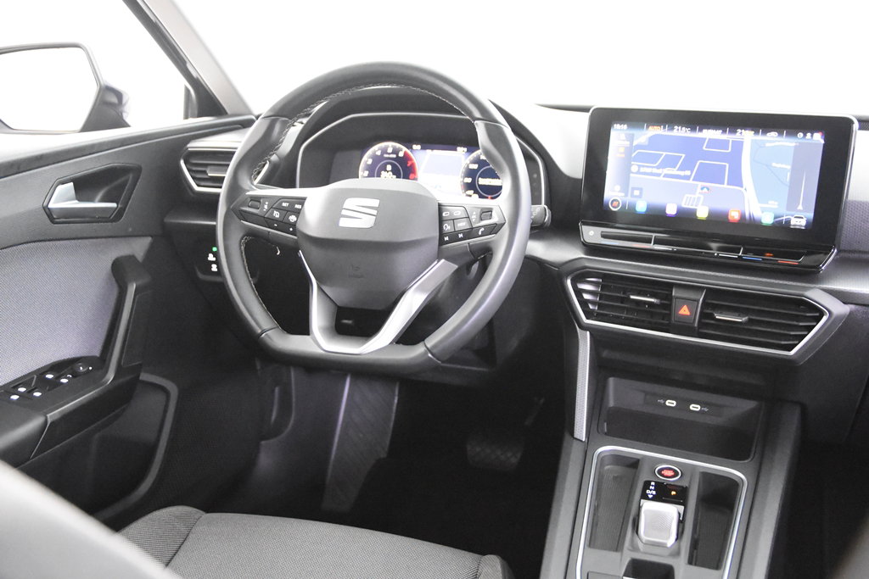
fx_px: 941
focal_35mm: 39
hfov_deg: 49.5
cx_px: 434
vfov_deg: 34.2
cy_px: 290
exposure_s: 1/40
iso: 11400
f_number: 3.2
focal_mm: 26
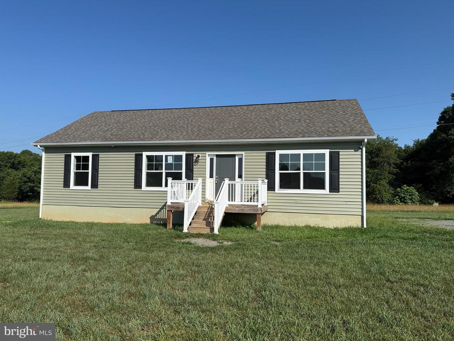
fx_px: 315
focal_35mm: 24
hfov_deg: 71.6
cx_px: 227
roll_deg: -1.7
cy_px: 170
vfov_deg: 56.8
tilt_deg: +4.3
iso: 80
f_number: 1.78
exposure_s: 1/6173
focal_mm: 6.76
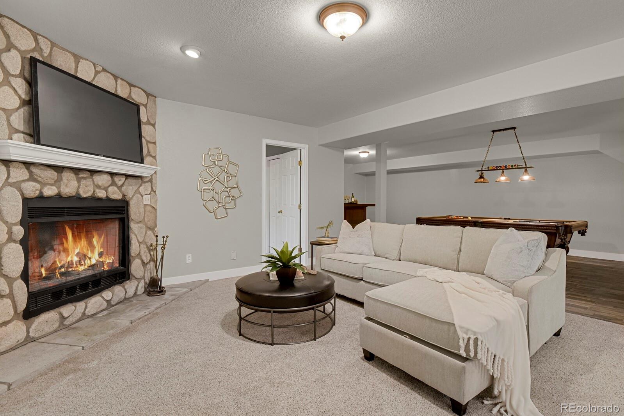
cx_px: 312
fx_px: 295
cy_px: 208
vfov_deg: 70.4
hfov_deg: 93.3
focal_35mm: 17
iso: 12800
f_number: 8
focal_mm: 17
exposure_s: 1/13
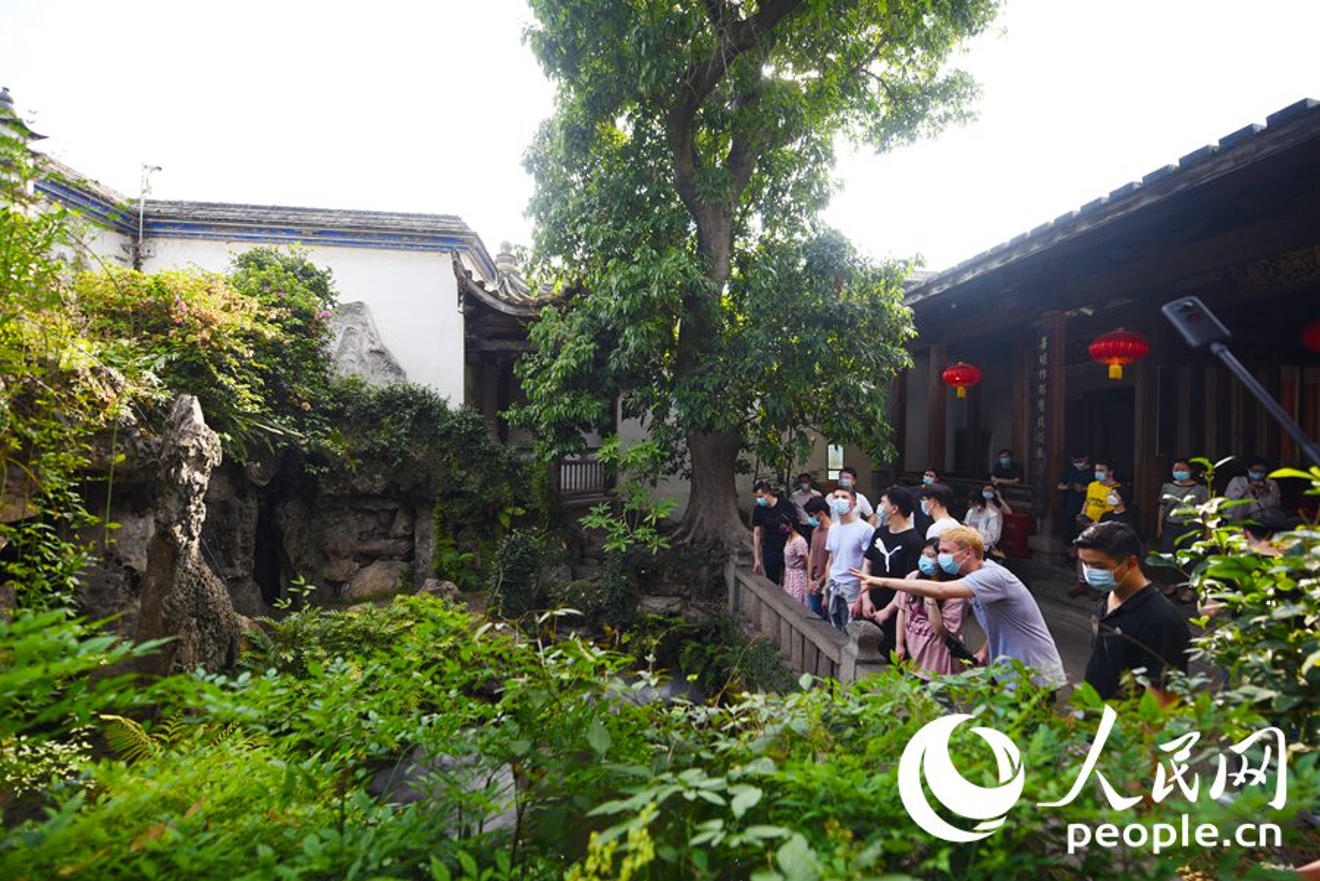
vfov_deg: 81.3
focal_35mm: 14
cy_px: 440
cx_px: 660
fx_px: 514
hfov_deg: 104.2
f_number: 3.2
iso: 100
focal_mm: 14
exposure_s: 1/320
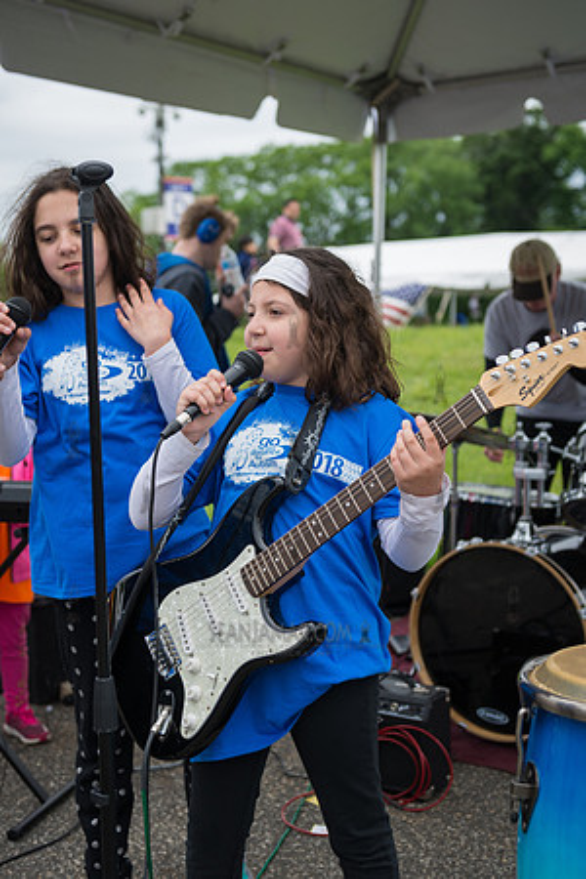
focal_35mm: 48
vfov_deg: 41.1
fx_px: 1172
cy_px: 440
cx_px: 293
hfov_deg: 28.1
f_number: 3.5
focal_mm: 48
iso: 200
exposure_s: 1/800
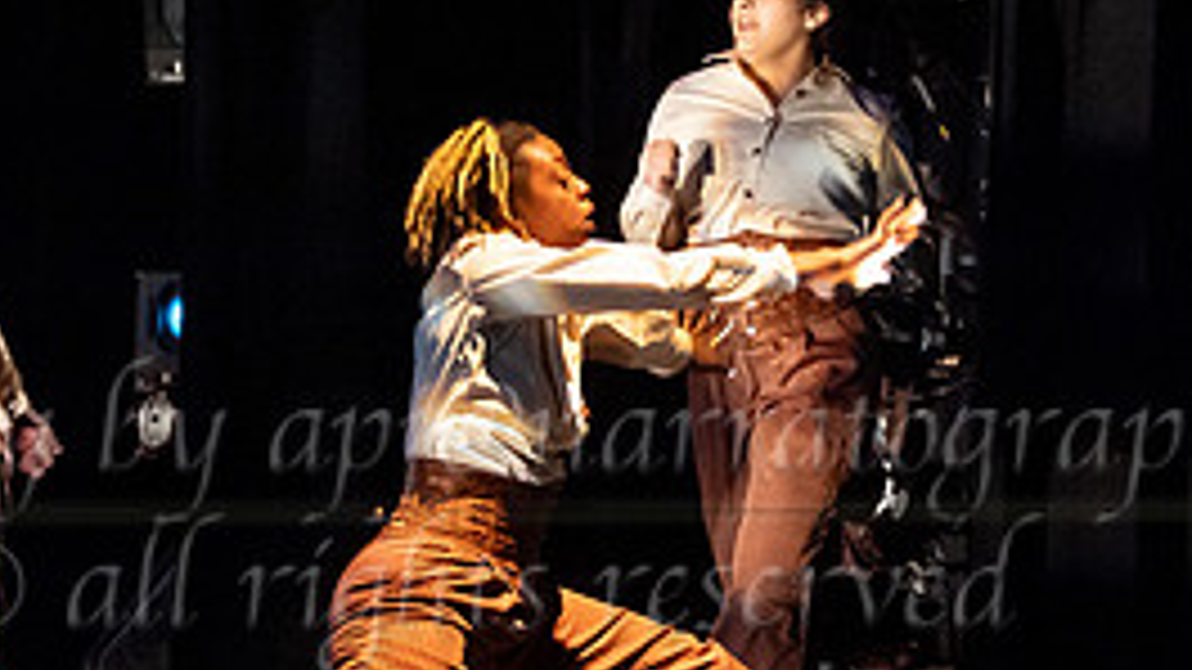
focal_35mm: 203
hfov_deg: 10.6
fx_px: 6416
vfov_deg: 6.0
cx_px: 656
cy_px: 530
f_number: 4
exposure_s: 1/400
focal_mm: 75
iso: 4000
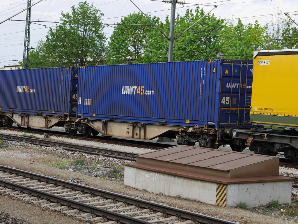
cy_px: 112
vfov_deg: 16.4
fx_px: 775
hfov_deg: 21.8
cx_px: 149
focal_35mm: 90
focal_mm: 45
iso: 200
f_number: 4.5
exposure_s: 1/1000
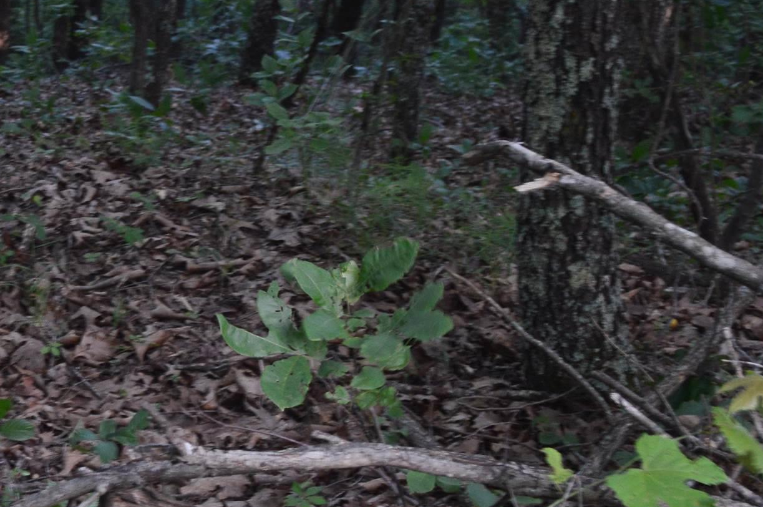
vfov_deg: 12.4
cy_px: 45
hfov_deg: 17.8
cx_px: -150
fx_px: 2313
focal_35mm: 109
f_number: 6.3
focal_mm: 29
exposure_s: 1/15
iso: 640
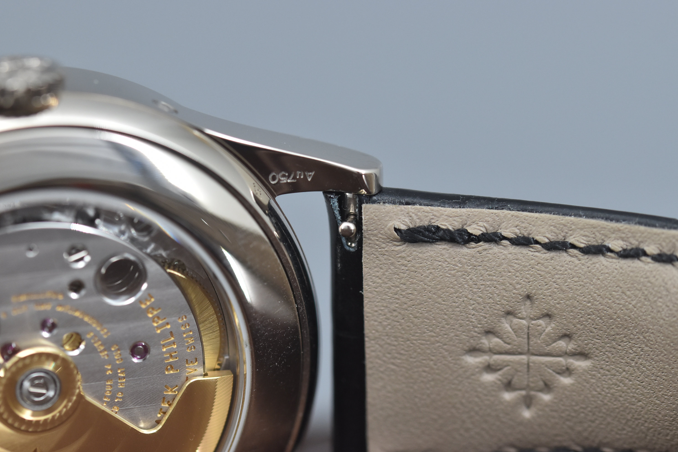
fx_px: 2985
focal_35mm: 159
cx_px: 339
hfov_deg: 13.0
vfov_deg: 8.7
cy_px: 226
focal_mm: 105
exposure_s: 1/160
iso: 800
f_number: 6.3
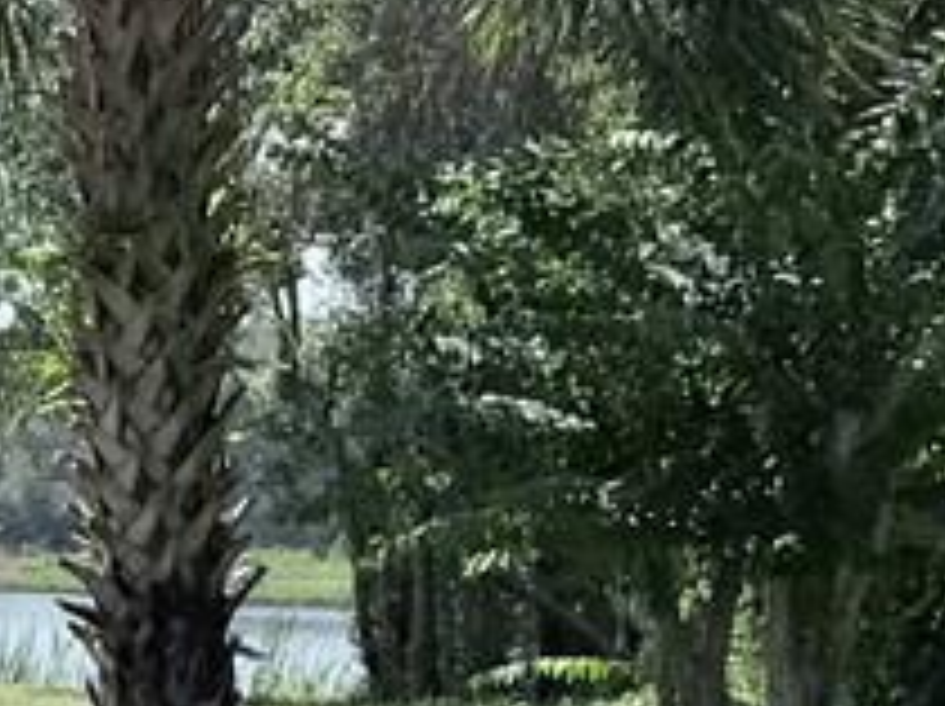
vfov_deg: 7.8
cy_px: 1295
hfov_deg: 10.4
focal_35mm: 183
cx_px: -544
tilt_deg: -9.6
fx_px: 4990
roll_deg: -1.8
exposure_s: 1/6711
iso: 80
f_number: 1.78
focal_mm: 6.76
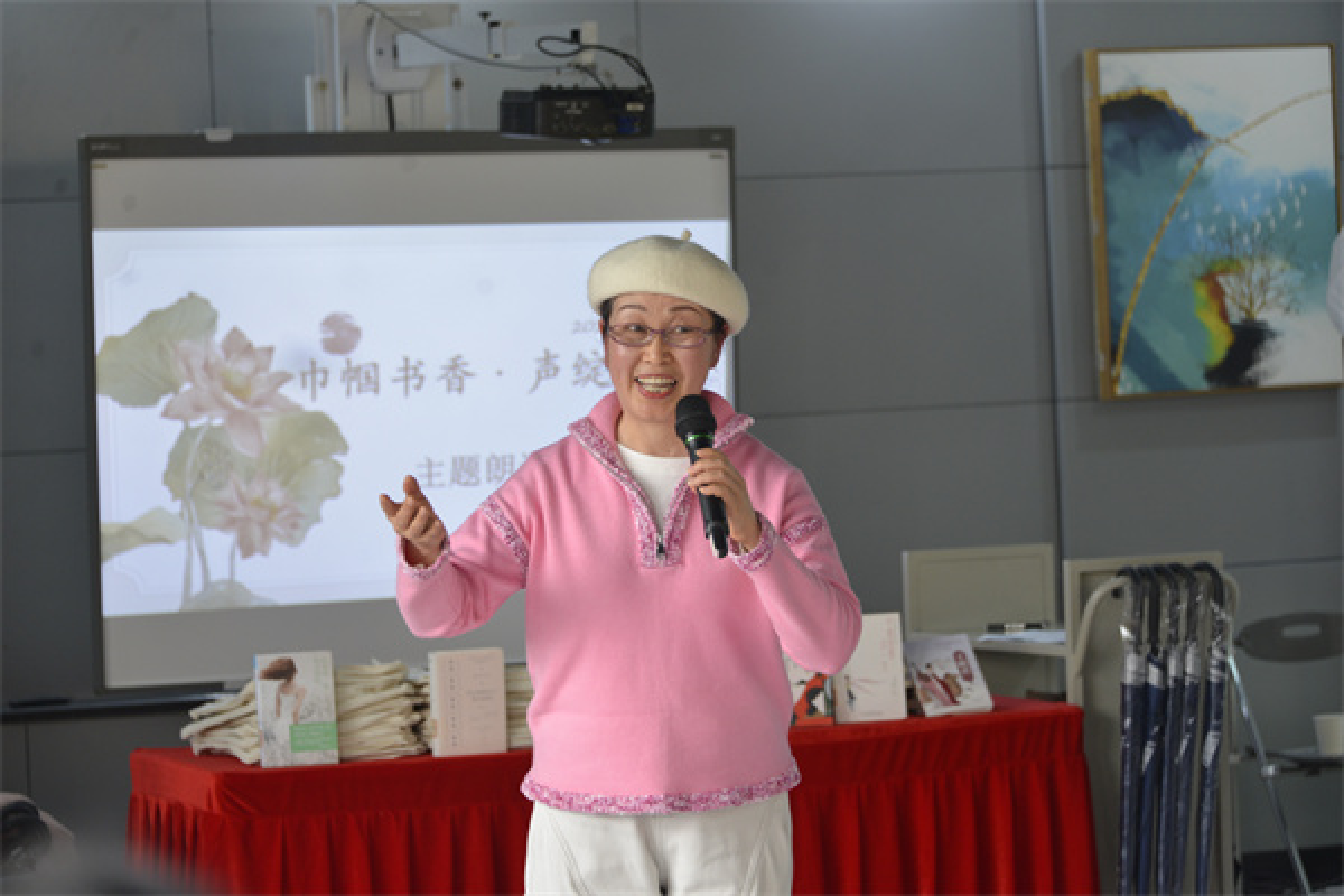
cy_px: 448
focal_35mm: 122
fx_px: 4554
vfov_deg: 11.2
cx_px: 672
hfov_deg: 16.8
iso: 800
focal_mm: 122
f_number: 5.6
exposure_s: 1/60
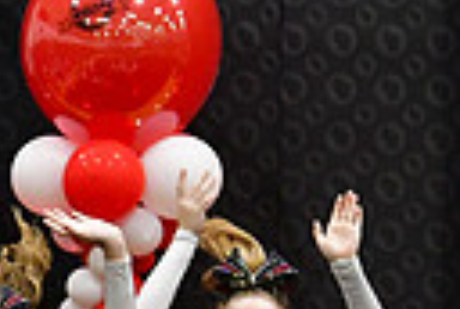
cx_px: -579
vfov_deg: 1.7
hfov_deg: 2.5
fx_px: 10592
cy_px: 569
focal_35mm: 827
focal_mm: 122
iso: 4000
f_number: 3.5
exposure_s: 1/500
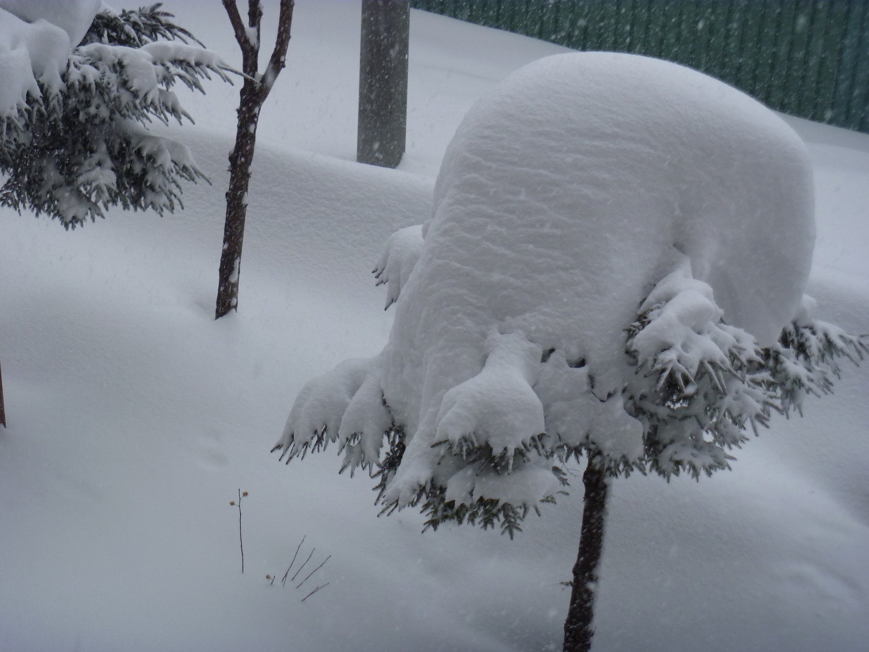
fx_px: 1556
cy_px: 326
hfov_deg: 31.2
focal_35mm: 62
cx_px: 434
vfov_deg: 23.7
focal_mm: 11
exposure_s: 1/125
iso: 160
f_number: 3.9
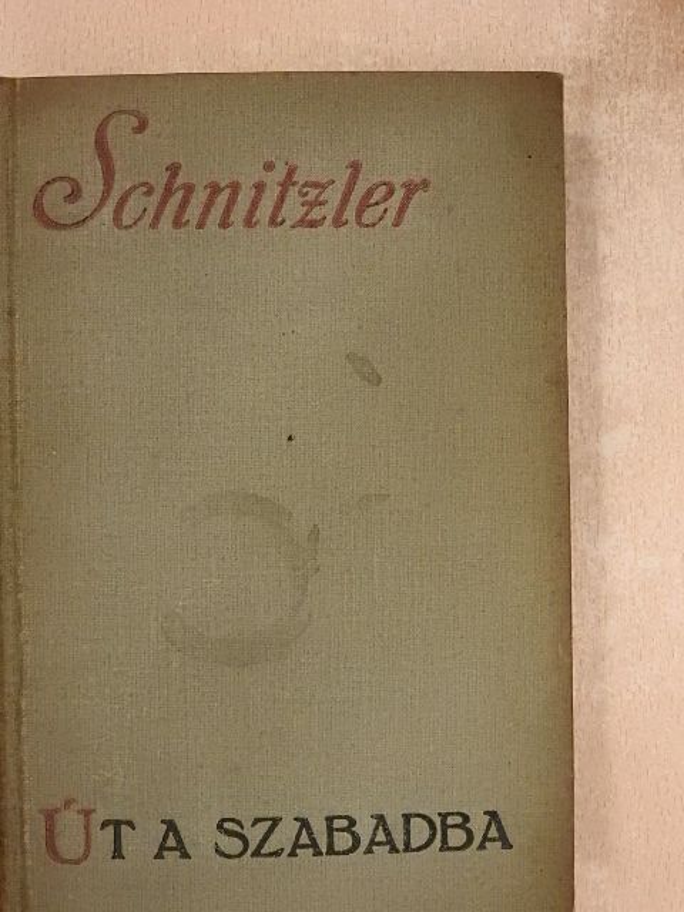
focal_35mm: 50
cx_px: 342
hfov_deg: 29.1
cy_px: 456
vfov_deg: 38.2
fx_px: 1317
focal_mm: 9
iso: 1600
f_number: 4
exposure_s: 1/80
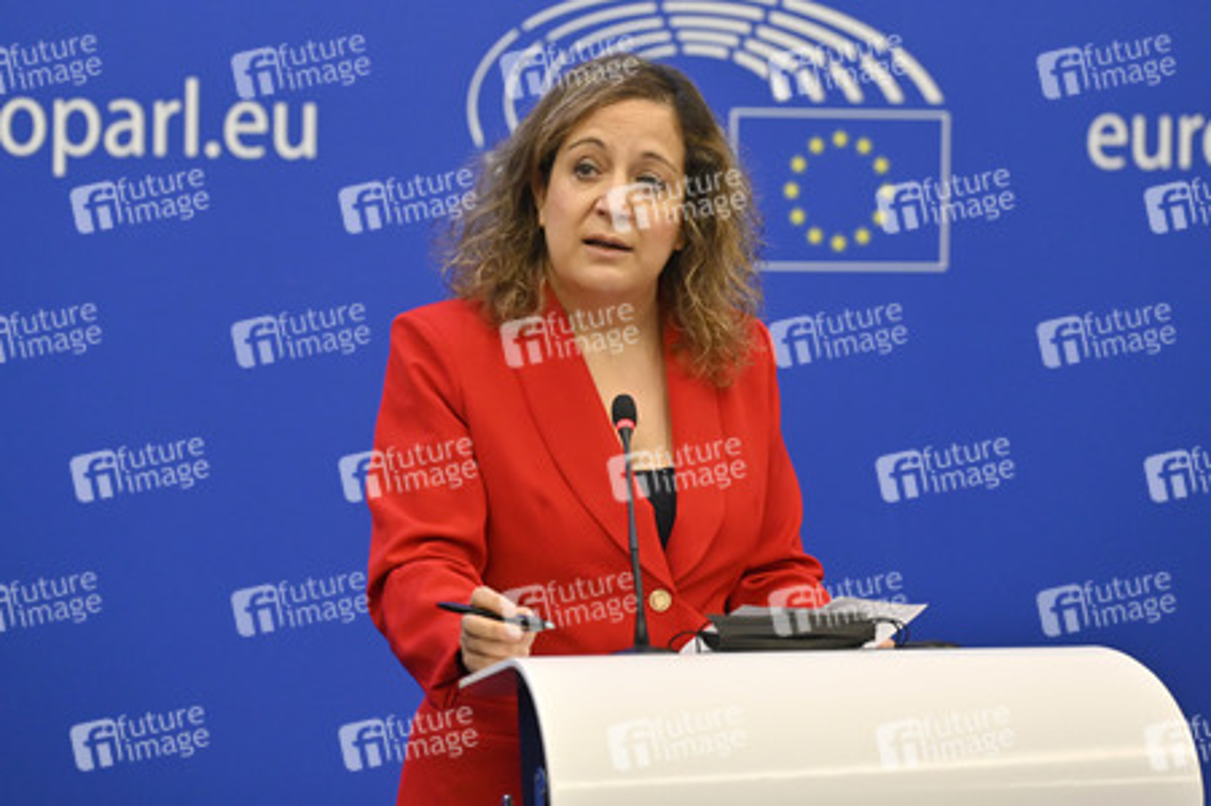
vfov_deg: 11.2
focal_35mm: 122
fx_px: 4101
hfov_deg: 16.8
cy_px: 403
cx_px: 606
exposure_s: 1/500
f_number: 2.8
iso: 1600
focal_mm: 122
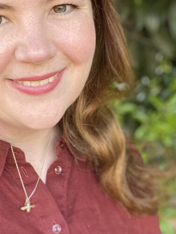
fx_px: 414
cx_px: 49
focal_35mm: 61
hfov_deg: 23.8
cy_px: 113
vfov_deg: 31.7
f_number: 2.2
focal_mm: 2.71
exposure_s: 1/122
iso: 40
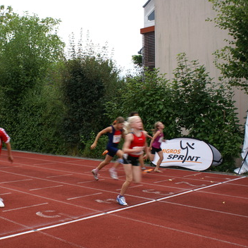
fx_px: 349
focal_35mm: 43
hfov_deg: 38.4
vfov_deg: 39.2
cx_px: 68
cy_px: 125
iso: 125
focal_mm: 22
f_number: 4
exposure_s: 1/125
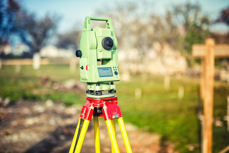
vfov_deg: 27.0
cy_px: 76
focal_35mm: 50
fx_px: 318
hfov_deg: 39.6
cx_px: 114
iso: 100
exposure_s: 1/4000
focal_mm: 50
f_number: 1.4
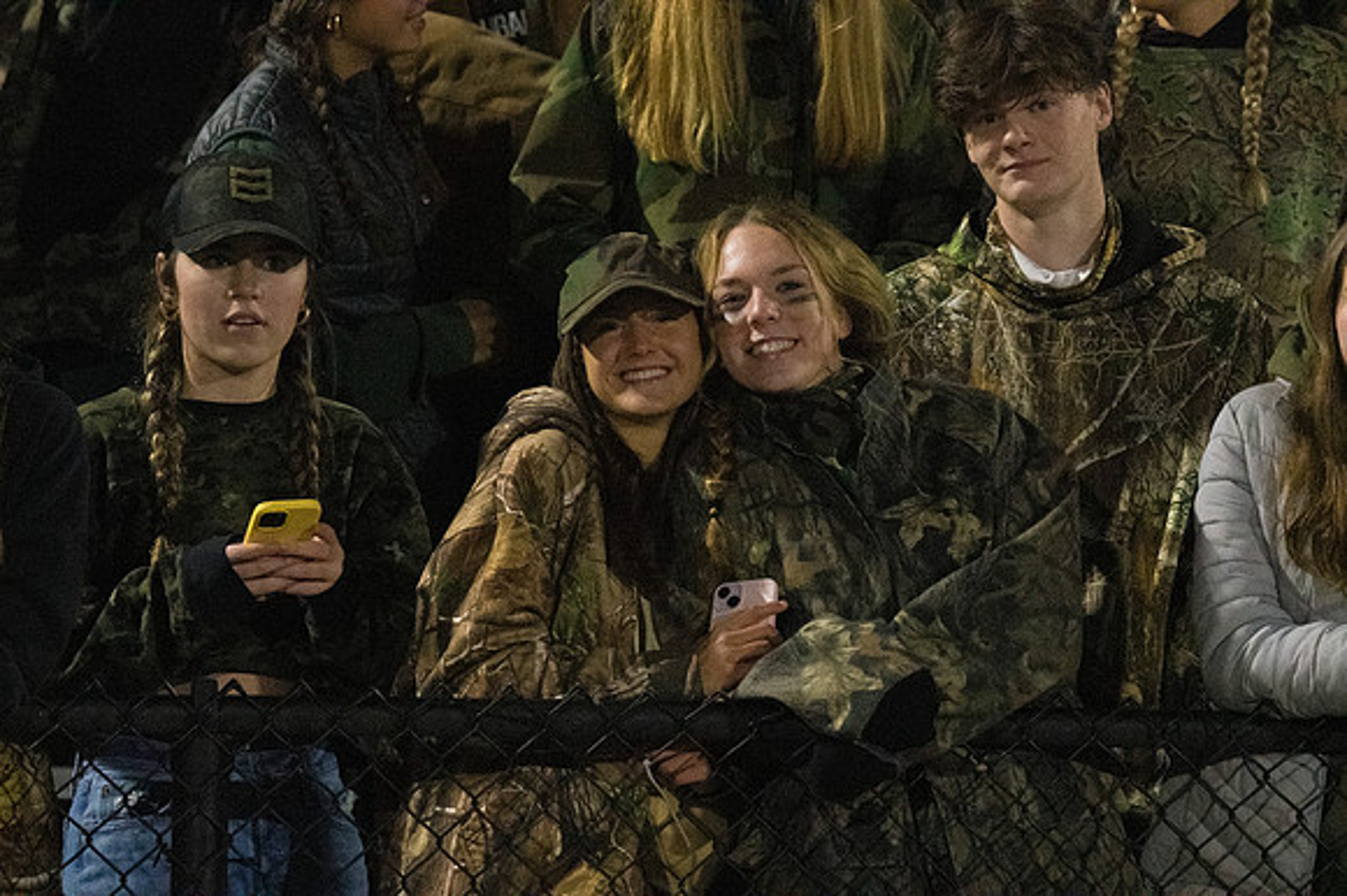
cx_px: 674
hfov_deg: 7.4
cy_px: 448
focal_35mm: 277
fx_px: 10358
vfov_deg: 5.0
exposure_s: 1/500
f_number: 5
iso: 8000
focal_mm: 185
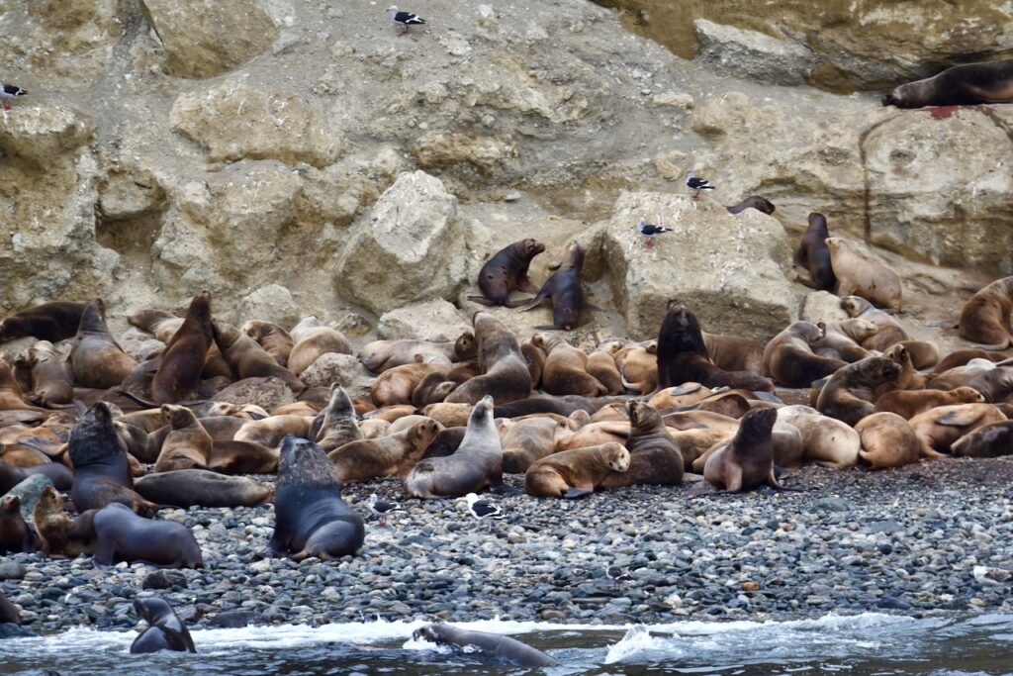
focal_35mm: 400
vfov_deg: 3.4
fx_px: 11256
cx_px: 506
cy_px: 338
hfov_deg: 5.2
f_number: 8
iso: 500
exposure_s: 1/400
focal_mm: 400
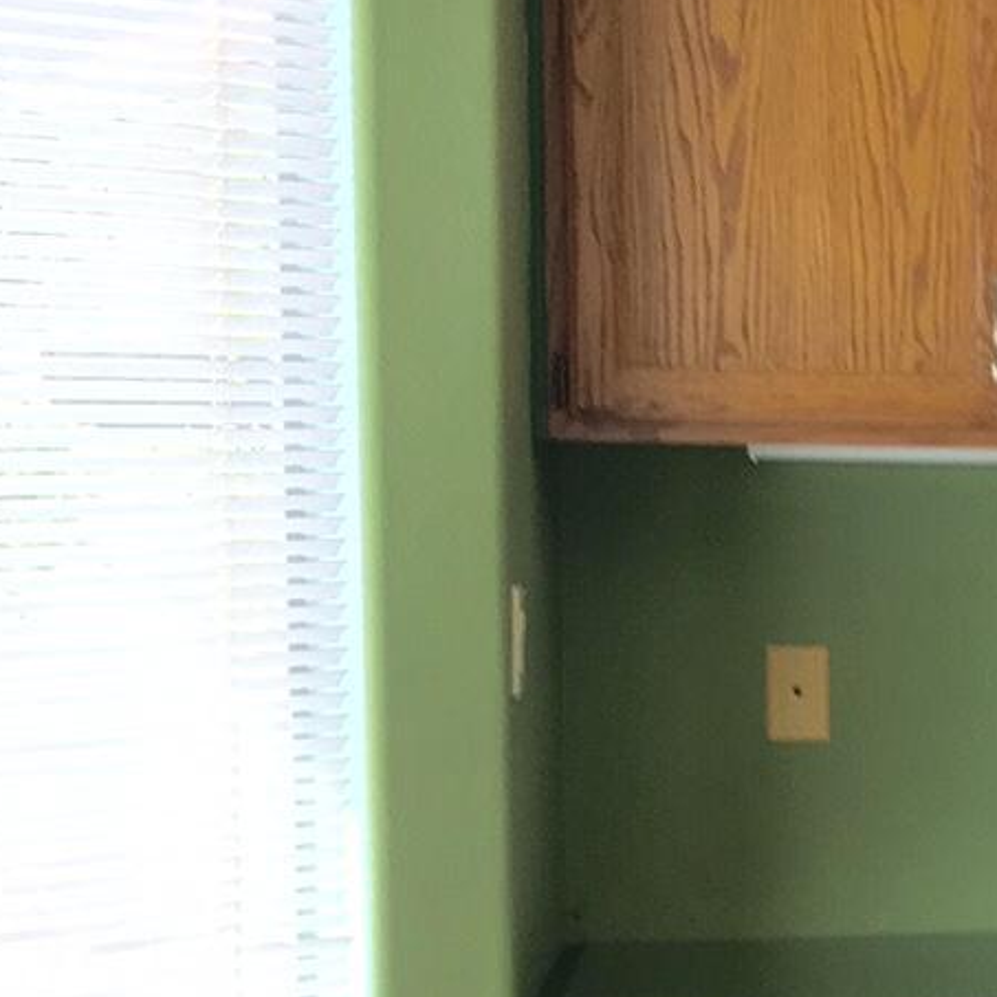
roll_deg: -1.1
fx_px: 3715
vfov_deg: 15.2
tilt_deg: -4.1
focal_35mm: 114
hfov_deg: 12.9
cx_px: 2097
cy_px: 748
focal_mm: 4.15
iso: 32
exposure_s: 1/60
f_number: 2.2
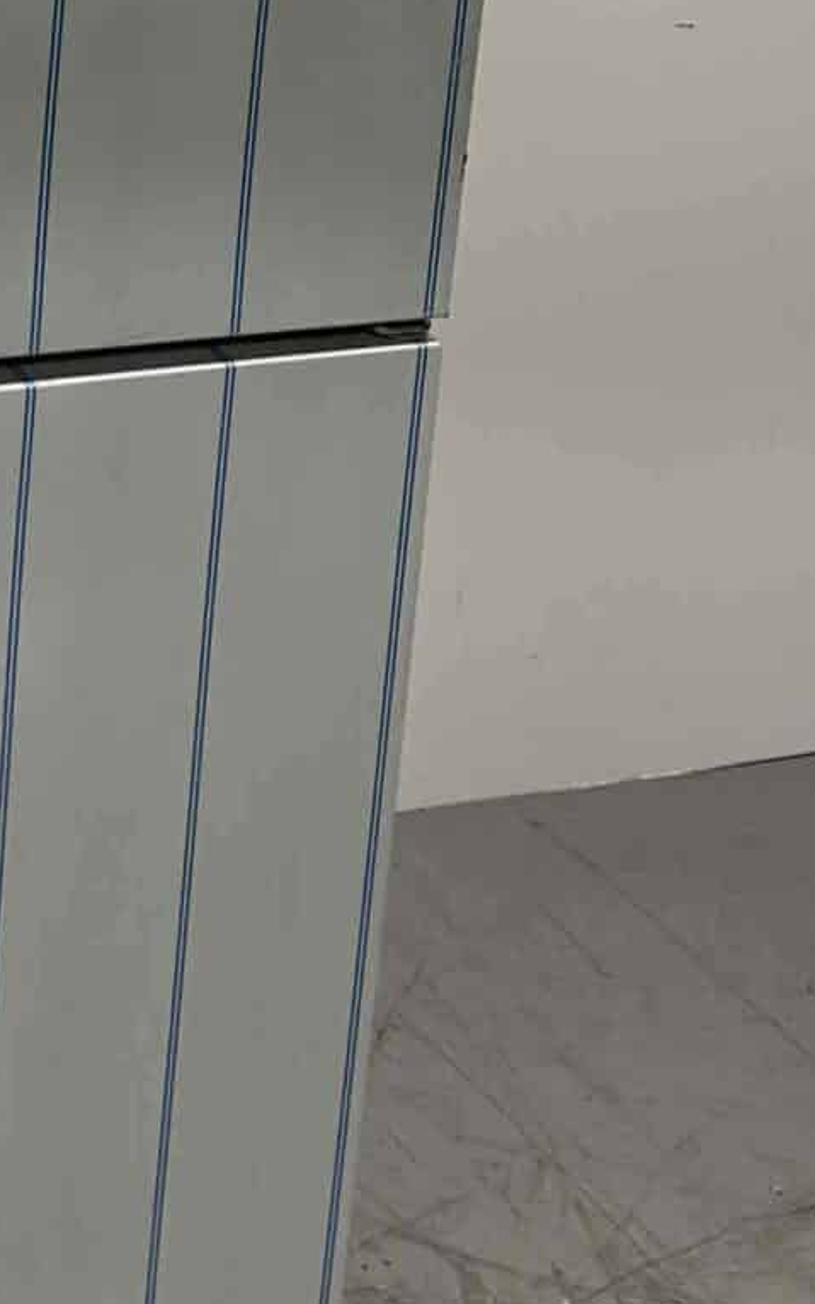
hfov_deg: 14.6
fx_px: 3020
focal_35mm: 85
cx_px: -279
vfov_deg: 23.0
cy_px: -117
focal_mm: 6.86
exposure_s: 1/50
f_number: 1.78
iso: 125
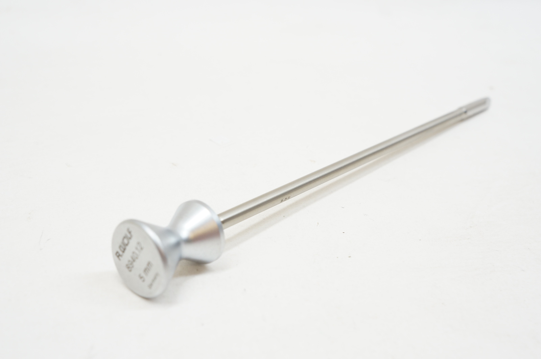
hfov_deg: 41.2
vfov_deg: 28.0
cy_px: 180
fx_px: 721
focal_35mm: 48
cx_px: 270
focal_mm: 32
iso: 400
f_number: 8
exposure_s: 1/30
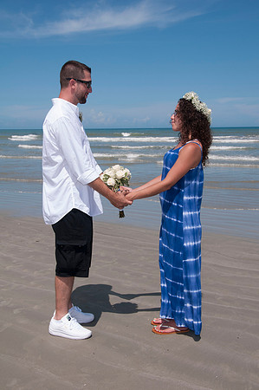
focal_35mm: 45
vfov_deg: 43.6
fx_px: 487
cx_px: 130
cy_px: 195
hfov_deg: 29.8
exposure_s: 1/250
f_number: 11
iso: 100
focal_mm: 30
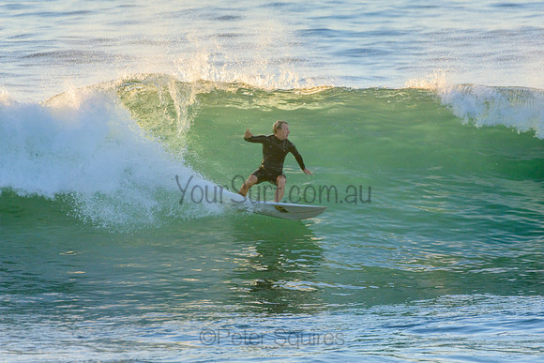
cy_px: 182
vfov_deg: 1.8
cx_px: 272
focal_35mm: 750
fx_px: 11339
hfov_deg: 2.7
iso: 560
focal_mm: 500
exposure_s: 1/1250
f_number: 5.6
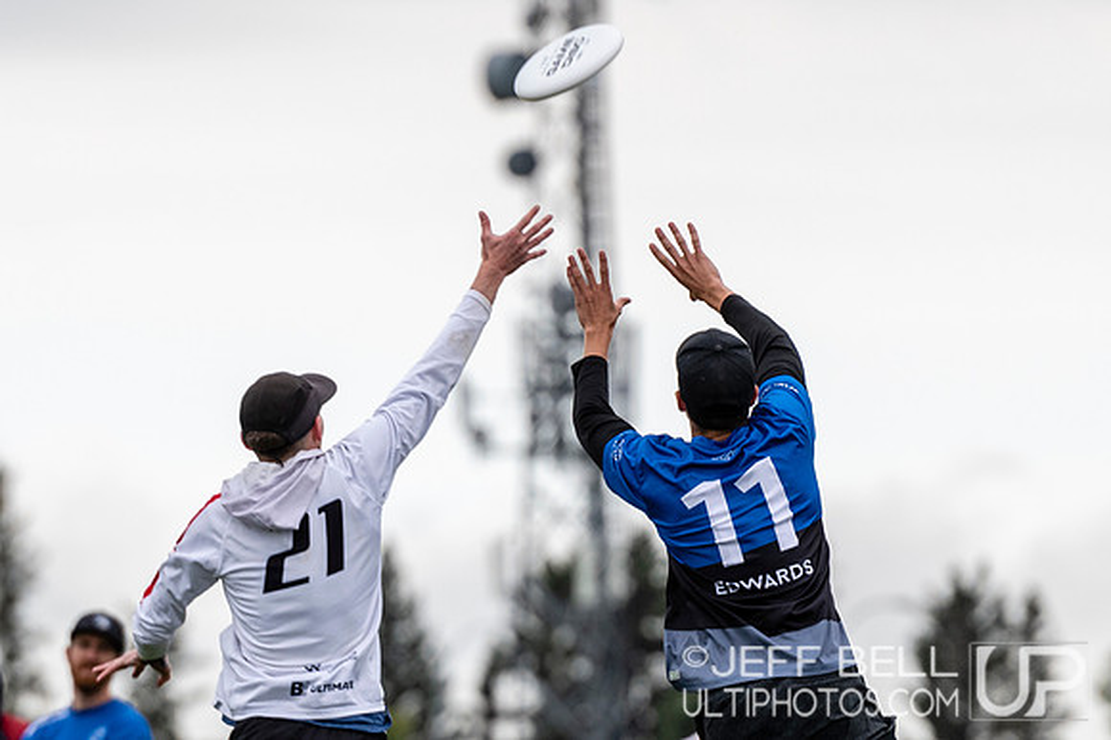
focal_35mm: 561
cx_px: 658
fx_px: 17297
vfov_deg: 2.4
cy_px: 591
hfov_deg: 3.7
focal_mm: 200
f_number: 4
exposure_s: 1/1250
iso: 500
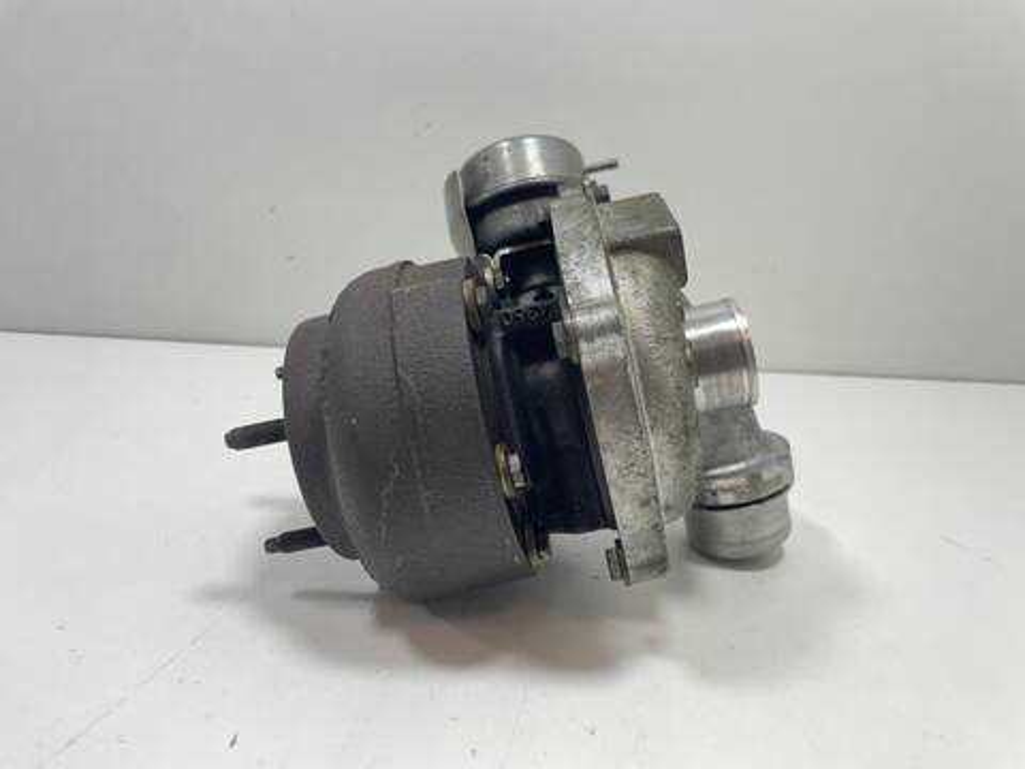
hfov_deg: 67.3
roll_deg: -3.1
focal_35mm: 26
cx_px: 512
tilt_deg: -18.7
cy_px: 384
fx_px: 770
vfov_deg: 53.1
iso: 64
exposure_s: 1/50
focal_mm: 4.2
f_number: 1.6
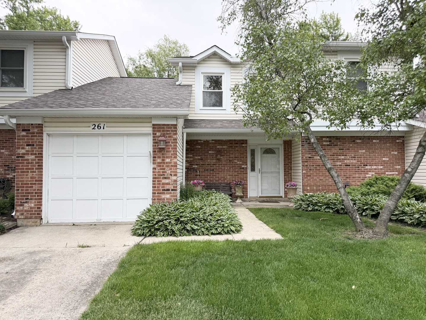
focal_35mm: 24
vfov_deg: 56.8
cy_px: 160
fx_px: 295
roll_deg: +0.3
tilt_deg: +2.6
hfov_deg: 71.6
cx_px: 213
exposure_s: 1/84
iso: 200
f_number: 1.78
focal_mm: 6.76
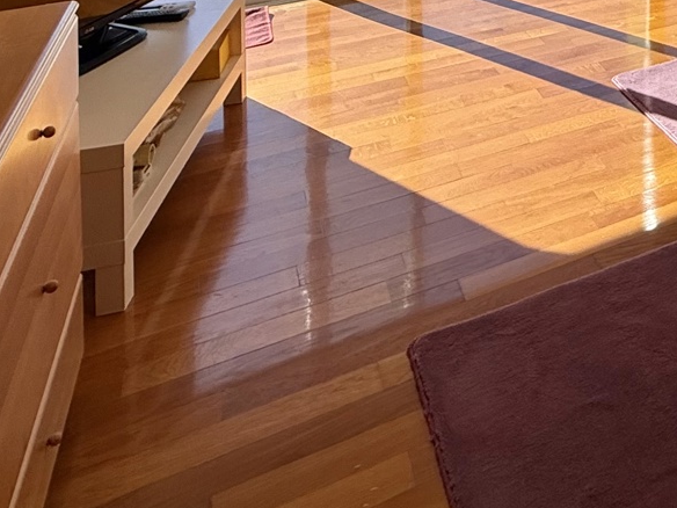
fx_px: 900
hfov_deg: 33.5
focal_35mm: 46
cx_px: 814
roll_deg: +0.0
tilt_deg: -1.7
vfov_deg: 23.5
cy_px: -300
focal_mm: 2.22
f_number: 2.2
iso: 50
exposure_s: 1/809
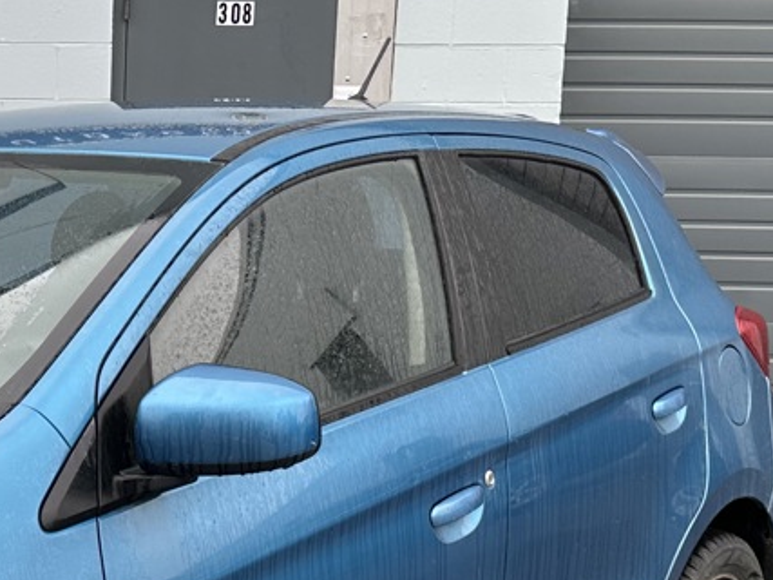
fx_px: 1808
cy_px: 422
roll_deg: -0.7
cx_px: -22
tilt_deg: -9.0
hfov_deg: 23.0
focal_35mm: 81
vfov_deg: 18.1
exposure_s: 1/552
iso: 80
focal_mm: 6.86
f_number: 1.78
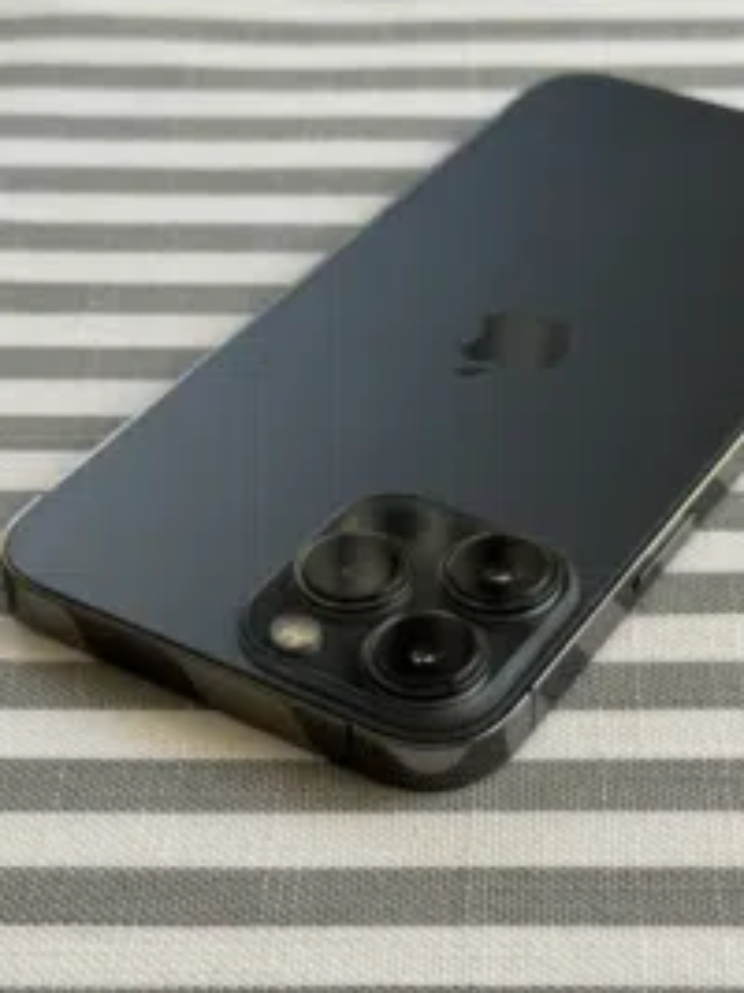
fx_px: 2065
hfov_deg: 20.4
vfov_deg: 27.0
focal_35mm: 72
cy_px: 532
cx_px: 469
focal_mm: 6.76
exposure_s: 1/121
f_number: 1.78
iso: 80
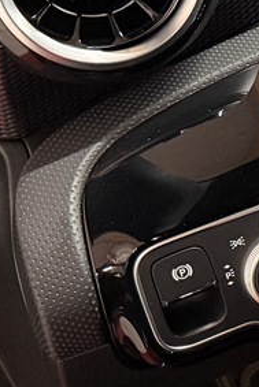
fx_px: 1369
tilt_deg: -34.0
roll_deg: +0.0
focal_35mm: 127
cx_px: 710
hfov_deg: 9.2
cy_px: 155
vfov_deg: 16.1
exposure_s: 1/55
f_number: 1.78
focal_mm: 6.76
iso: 320
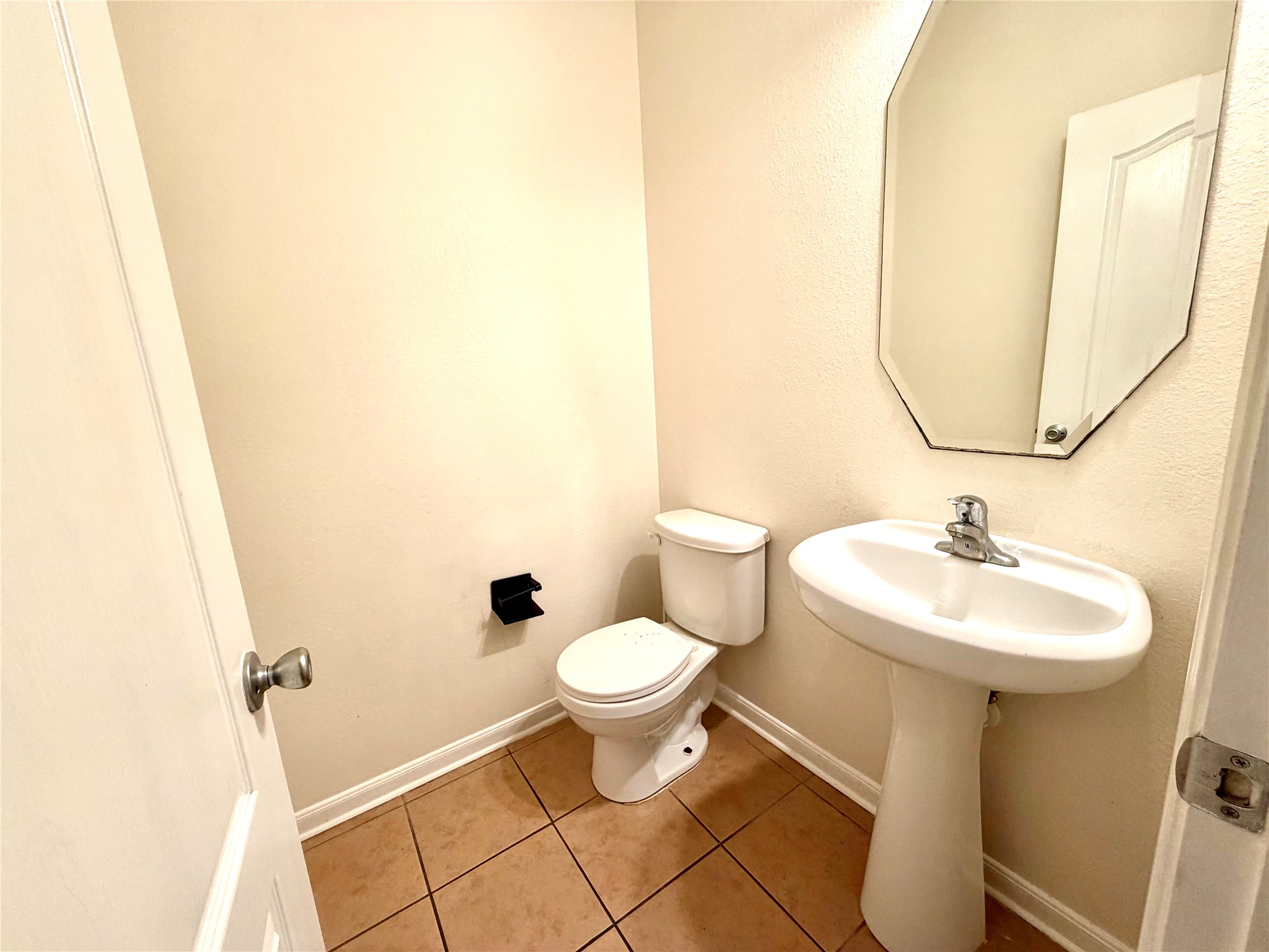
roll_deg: +4.1
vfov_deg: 85.7
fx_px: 513
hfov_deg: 102.1
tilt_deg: -10.9
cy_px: 476
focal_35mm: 14
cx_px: 634
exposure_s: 1/60
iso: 200
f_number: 2.2
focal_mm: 2.22
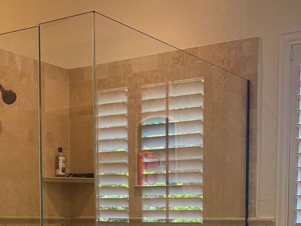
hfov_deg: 29.1
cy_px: 253
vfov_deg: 21.1
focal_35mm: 66
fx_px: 574
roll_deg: -0.1
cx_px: 214
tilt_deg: -3.3
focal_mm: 5.96
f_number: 1.6
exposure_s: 1/120
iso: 125
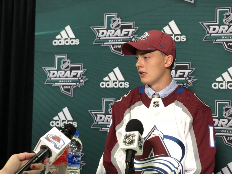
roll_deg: -1.6
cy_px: 87
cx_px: 116
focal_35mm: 52
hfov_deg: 36.8
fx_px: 349
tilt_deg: +3.7
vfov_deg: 28.0
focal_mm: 6
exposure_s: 1/40
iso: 100
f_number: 2.4
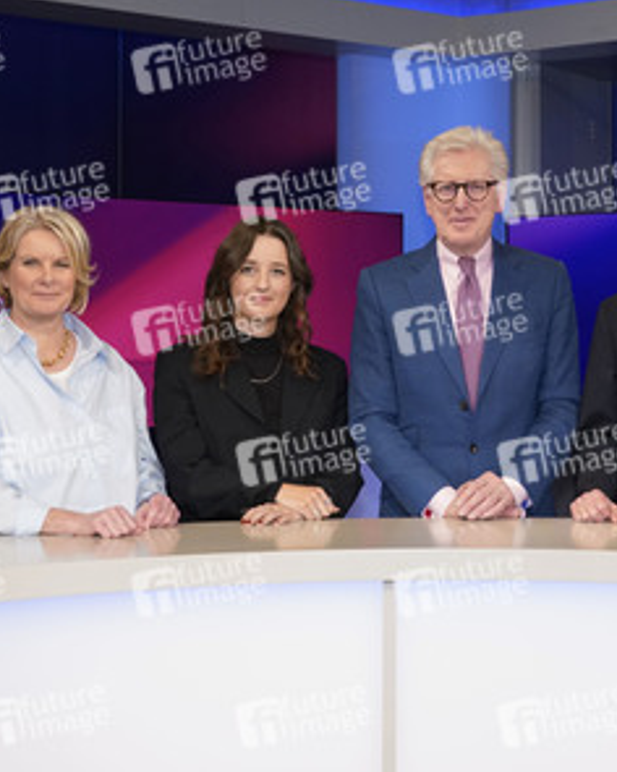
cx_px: 495
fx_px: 1210
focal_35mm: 53
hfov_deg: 28.0
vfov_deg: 35.4
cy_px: 390
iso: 2000
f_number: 5
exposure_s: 1/160
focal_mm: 37
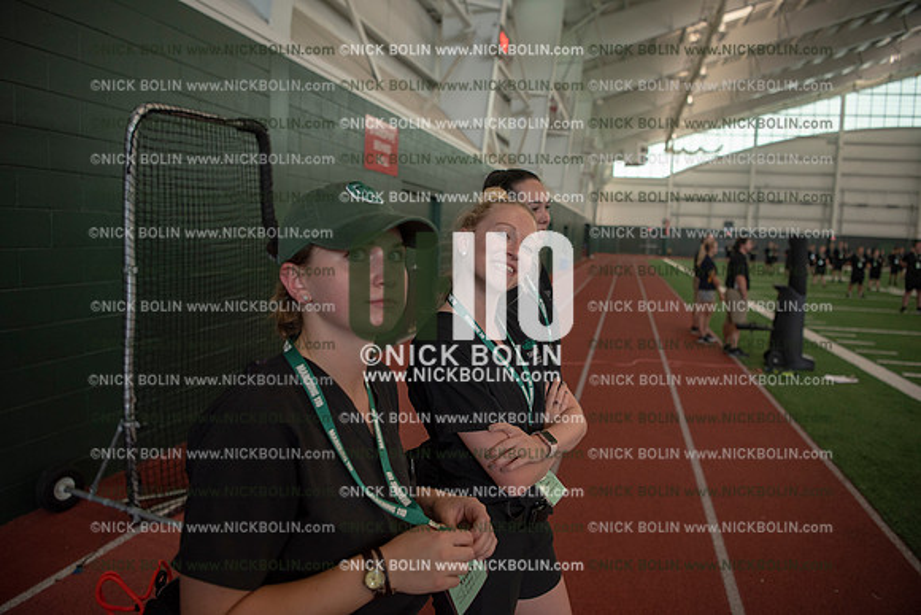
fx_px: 614
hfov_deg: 73.7
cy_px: 308
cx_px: 460
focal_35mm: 24
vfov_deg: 53.2
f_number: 2.8
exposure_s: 1/320
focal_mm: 24
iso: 640
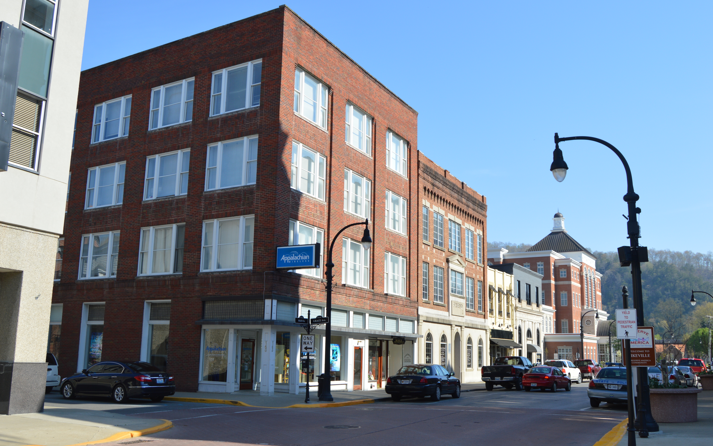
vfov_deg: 37.3
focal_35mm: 34
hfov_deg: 56.7
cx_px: 355
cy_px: 221
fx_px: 661
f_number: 7.1
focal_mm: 22
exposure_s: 1/200
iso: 100
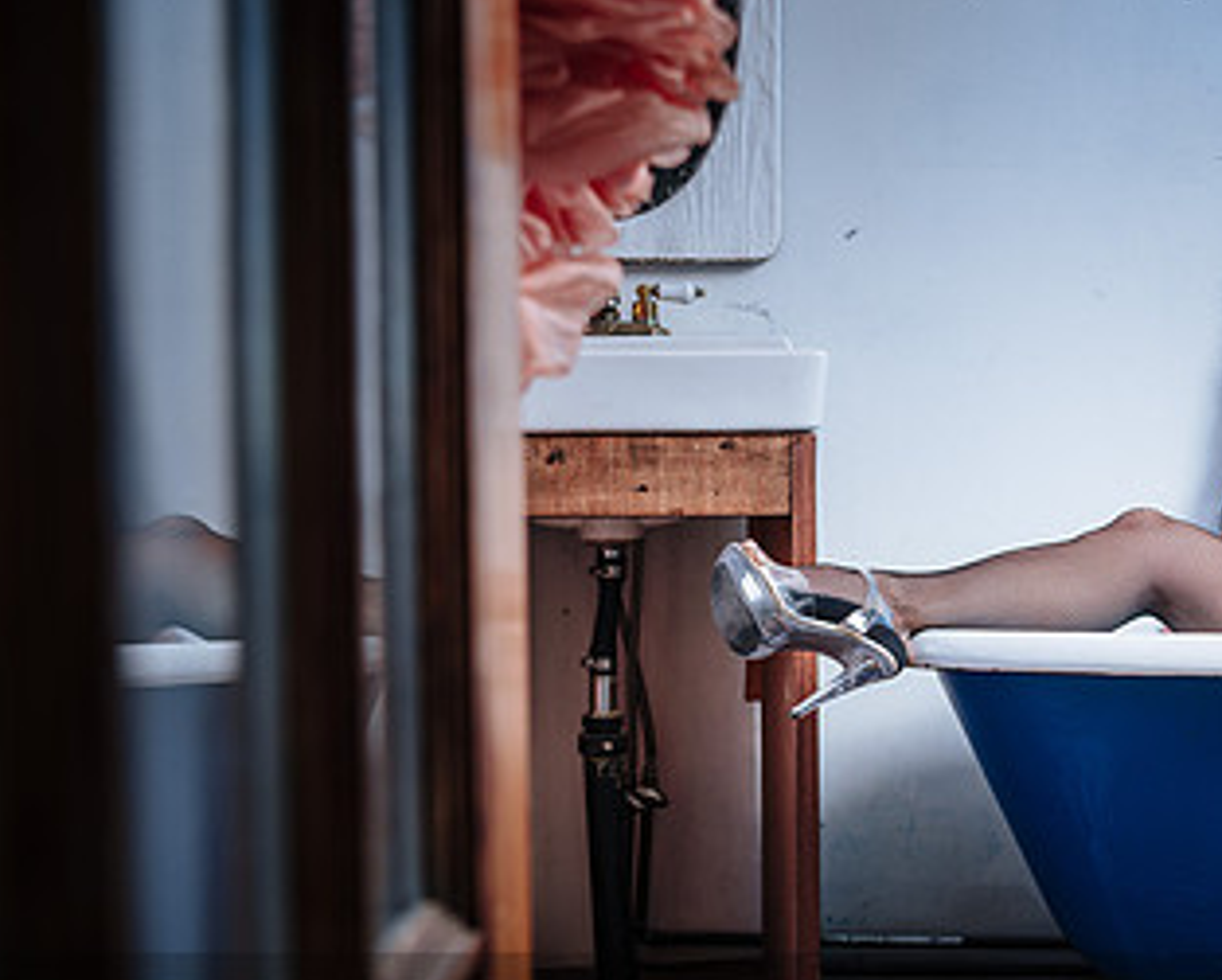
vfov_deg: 26.7
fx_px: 2063
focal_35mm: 57
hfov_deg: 32.2
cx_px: 954
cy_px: 571
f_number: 3.2
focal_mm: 31
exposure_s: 1/250
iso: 64
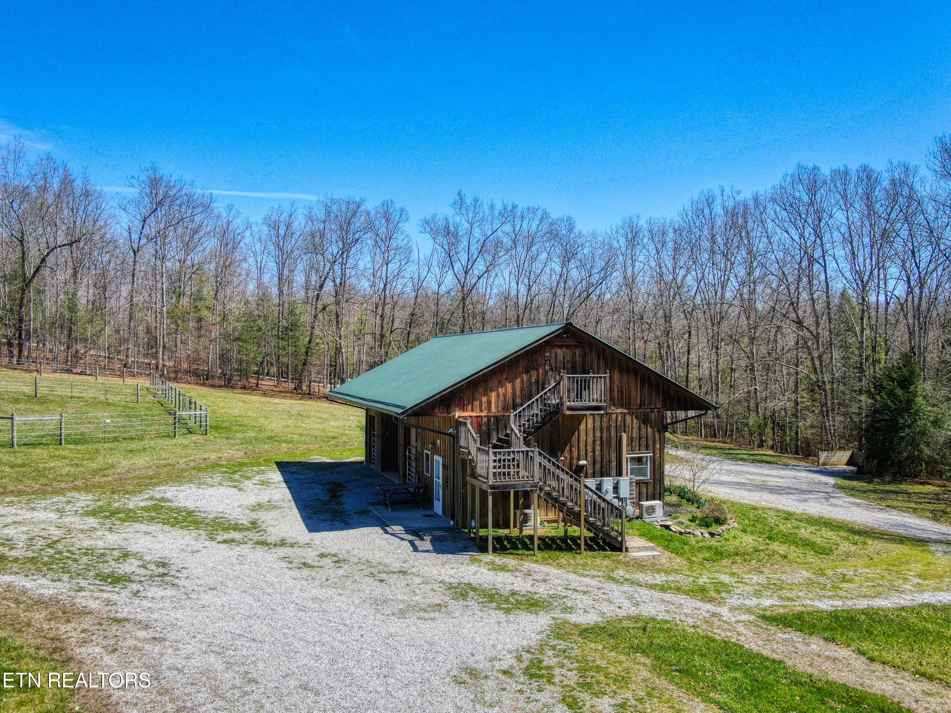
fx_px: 797
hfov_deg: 61.7
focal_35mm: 29
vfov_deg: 48.2
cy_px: 356
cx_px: 476
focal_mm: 5
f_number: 3
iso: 100
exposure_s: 1/1250
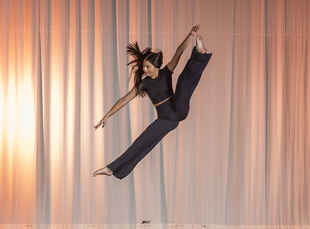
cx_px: 187
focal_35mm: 153
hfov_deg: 13.0
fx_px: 1365
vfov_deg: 9.6
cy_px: 190
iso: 125
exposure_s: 1/200
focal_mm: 70
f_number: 2.8
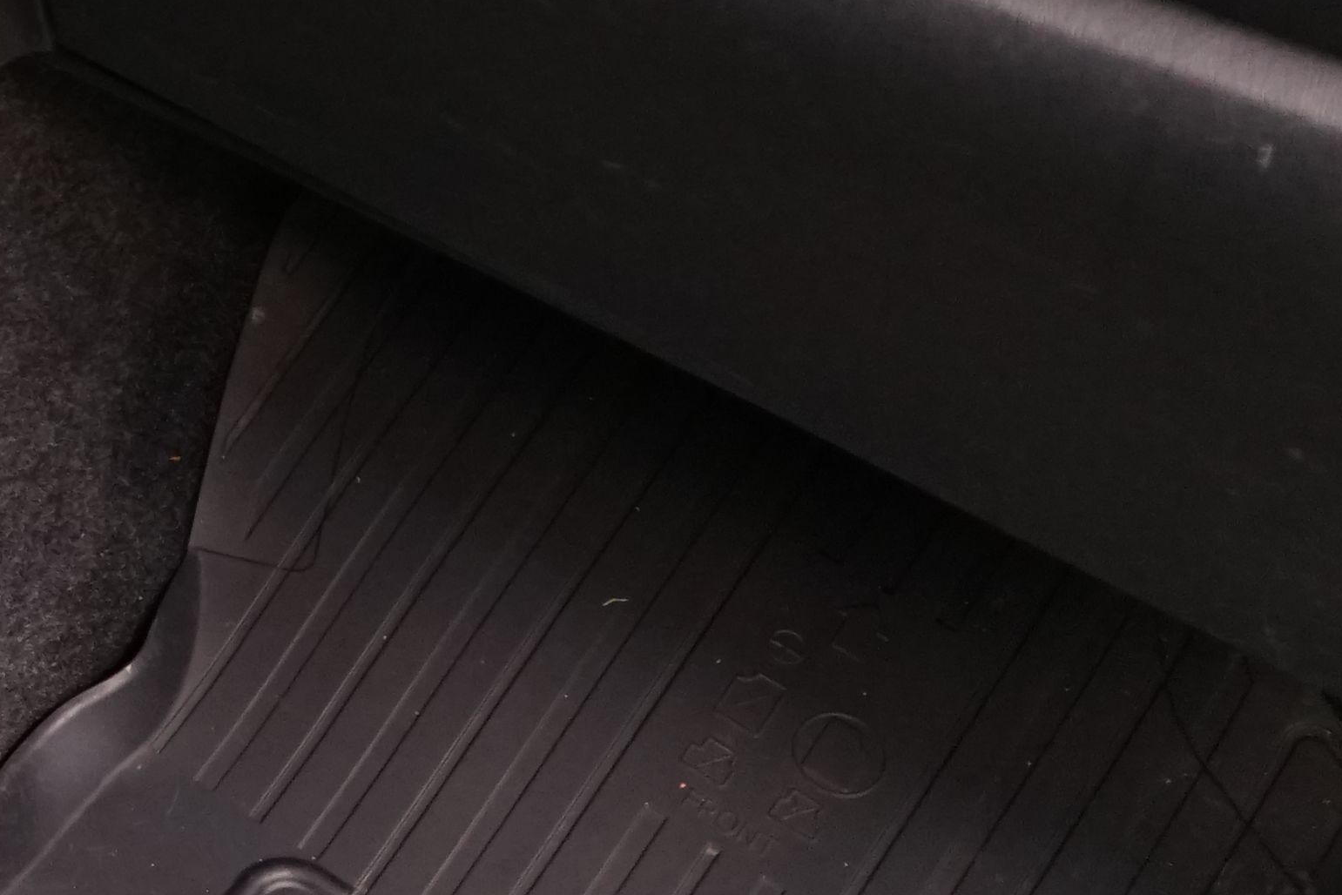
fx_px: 4064
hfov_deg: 16.0
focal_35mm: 109
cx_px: -1059
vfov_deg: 11.9
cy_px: -533
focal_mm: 28
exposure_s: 1/30
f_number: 3.5
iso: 1600
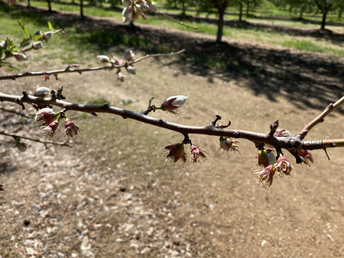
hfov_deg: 65.3
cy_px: 129
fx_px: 268
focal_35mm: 27
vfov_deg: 51.4
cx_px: 174
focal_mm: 4.25
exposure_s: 1/2364
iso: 32
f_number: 1.8
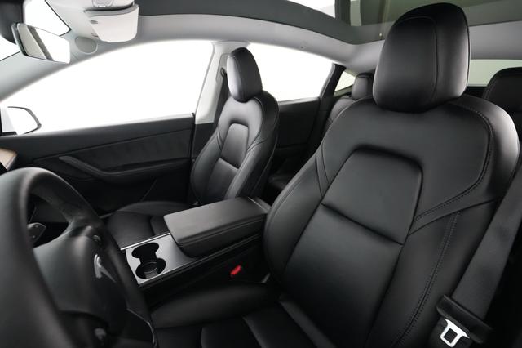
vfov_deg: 70.4
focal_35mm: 17
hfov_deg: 93.3
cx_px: 261
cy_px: 174
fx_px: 246
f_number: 4
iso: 12800
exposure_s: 1/60
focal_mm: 17
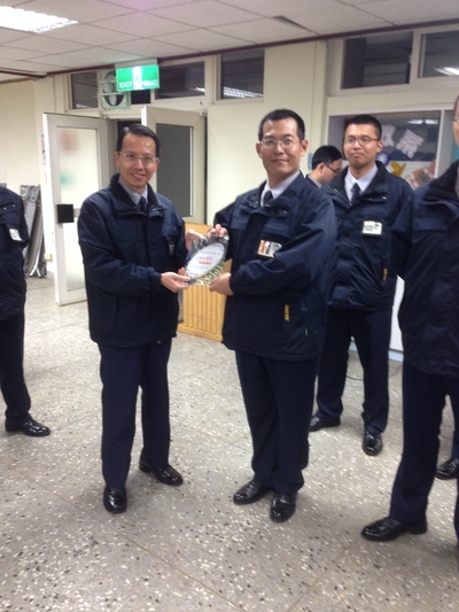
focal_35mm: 33
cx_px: 230
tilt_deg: -12.7
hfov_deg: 43.0
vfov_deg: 55.3
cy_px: 306
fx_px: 583
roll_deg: -0.6
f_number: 2.4
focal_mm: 4.12
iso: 100
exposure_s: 1/20
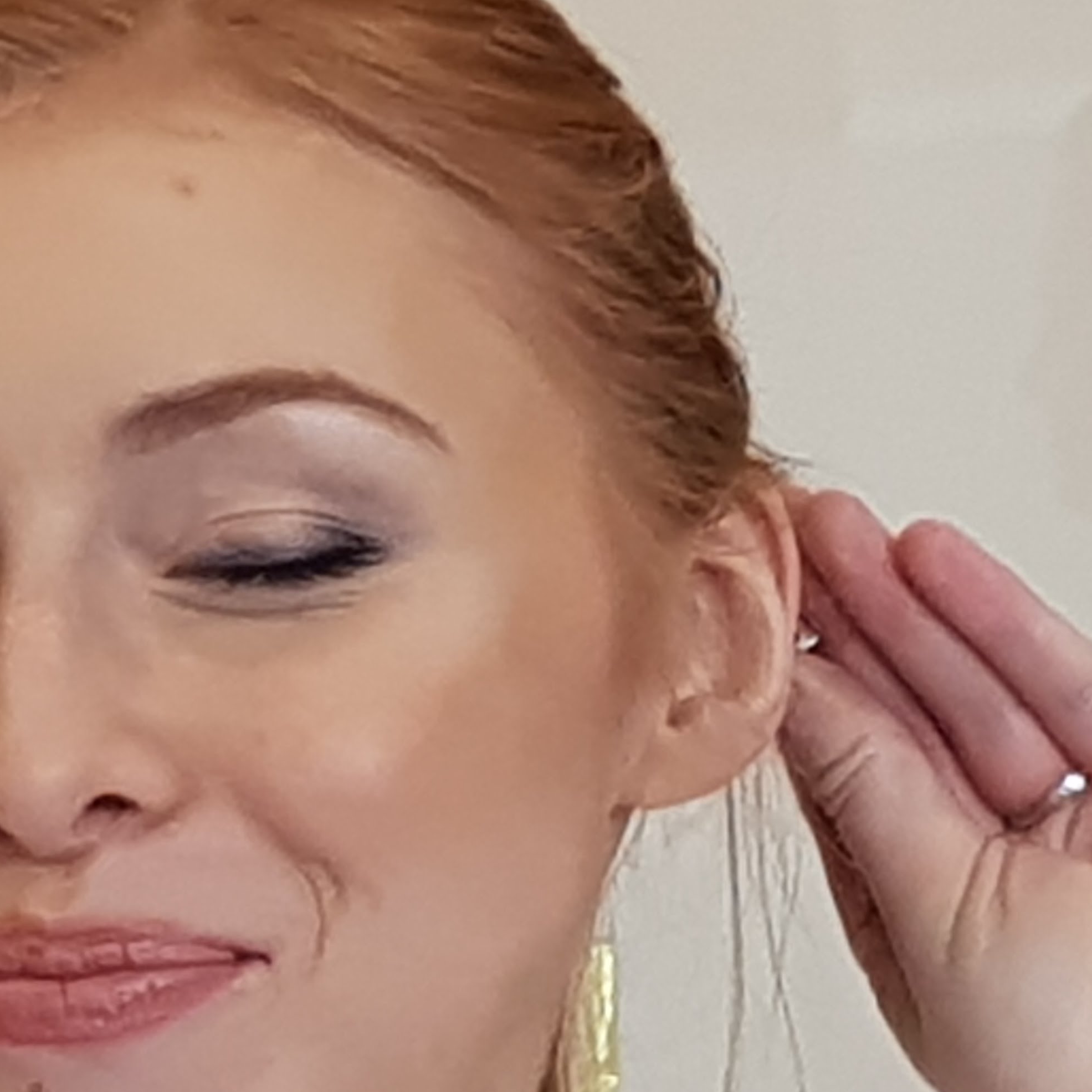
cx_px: 139
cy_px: 677
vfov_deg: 35.9
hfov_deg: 34.3
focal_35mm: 47
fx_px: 1677
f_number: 1.7
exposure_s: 1/120
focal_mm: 4.2
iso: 64
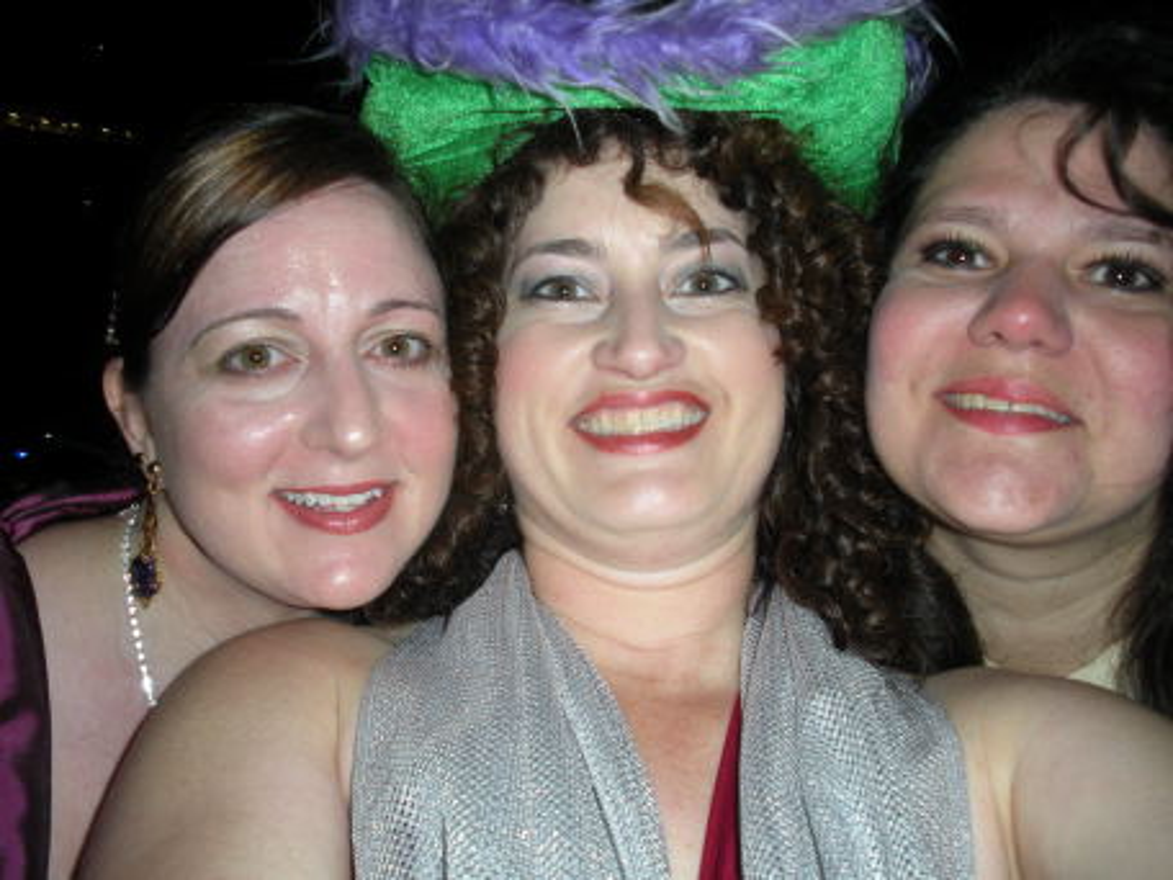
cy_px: 440
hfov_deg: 51.4
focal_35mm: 36
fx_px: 1220
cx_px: 586
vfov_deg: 39.7
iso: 64
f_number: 3.5
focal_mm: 6.3
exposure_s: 1/60
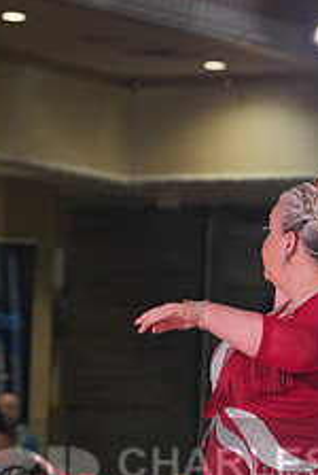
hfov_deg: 5.2
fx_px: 3487
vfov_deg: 7.8
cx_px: 249
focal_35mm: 264
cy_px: 490
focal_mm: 102
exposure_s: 1/400
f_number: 4
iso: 1000
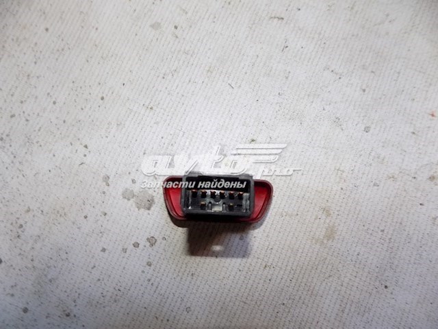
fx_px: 291
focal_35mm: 23
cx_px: 219
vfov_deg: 58.9
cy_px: 164
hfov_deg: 73.9
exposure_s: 1/30
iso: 200
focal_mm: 4
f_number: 3.1
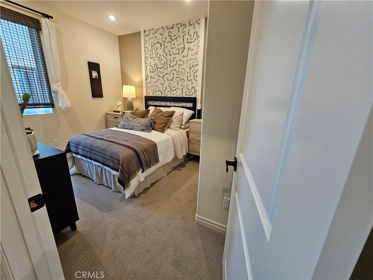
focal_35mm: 13
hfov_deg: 106.2
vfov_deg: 89.9
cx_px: 186
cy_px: 140
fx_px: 140
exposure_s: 1/60
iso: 250
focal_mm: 2.2
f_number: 2.2
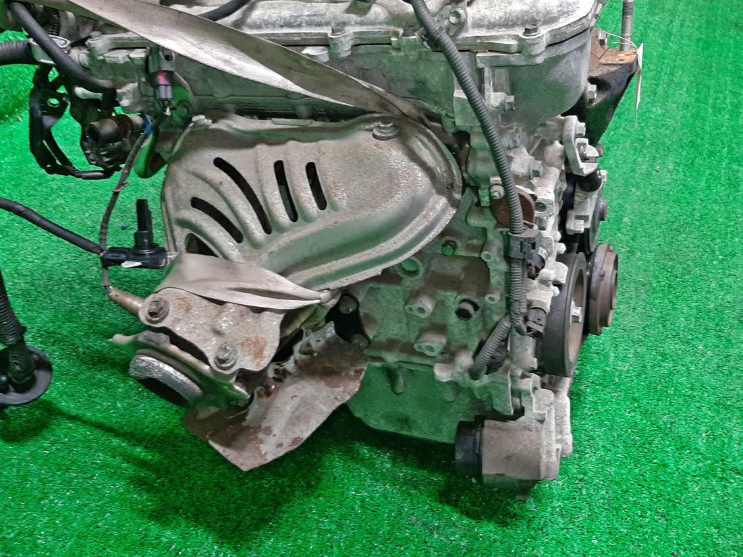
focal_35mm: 34
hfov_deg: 53.9
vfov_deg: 41.7
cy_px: 248
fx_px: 730
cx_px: 362
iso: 217
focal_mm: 3.93
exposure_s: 1/50
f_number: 1.7
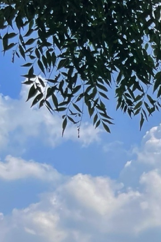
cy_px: 363
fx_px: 664
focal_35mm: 99
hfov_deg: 12.7
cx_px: 279
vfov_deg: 18.3
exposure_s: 1/4717
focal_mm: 5.1
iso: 32
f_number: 1.6
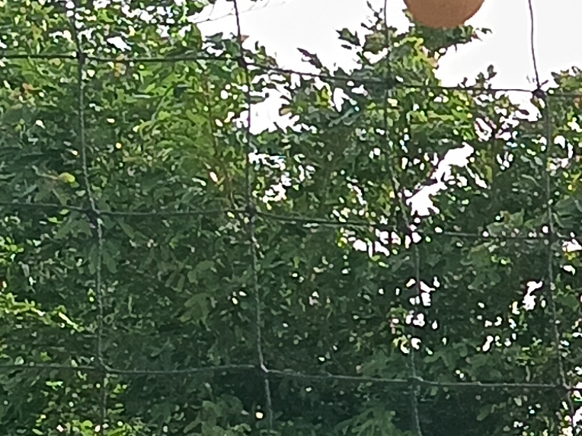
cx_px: 858
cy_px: 323
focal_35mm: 209
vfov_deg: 7.1
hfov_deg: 9.2
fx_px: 3514
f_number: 1.8
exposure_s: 1/342
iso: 50
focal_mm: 3.98
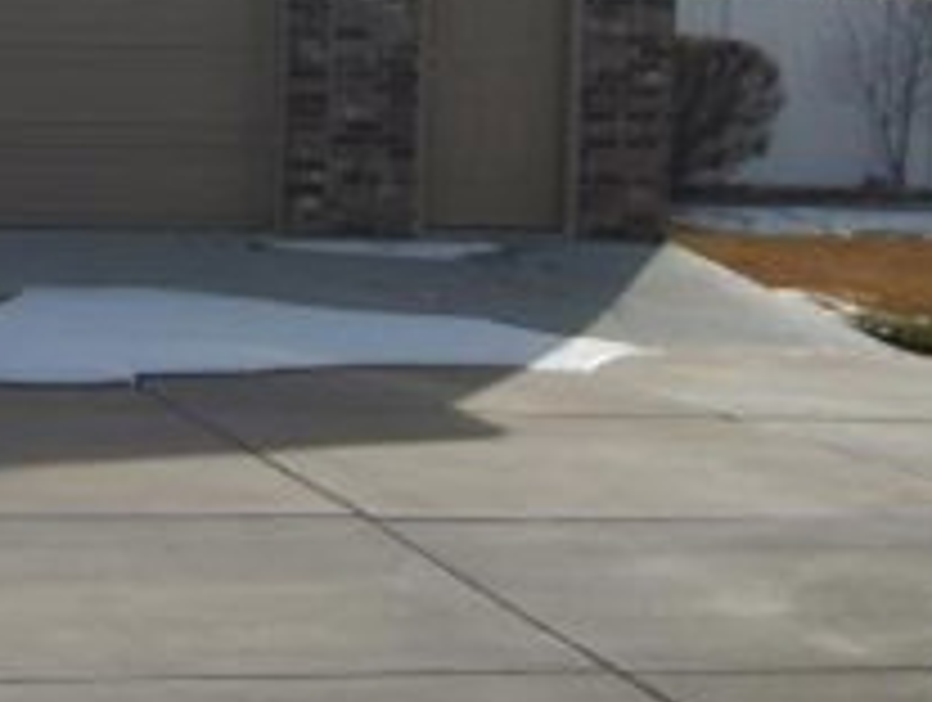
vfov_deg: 13.7
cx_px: -122
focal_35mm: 108
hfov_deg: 17.5
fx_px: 2913
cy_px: 148
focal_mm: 5.8
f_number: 7.1
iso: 50
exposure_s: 1/350
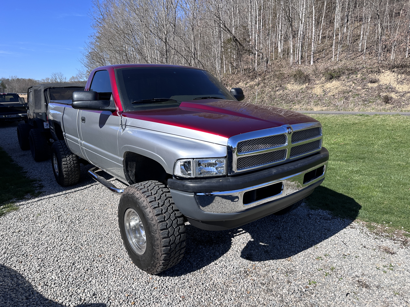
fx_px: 284
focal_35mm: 24
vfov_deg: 56.8
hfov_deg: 71.6
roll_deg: +2.1
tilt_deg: -9.8
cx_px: 205
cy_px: 154
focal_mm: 6.86
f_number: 1.78
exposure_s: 1/3861
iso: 80
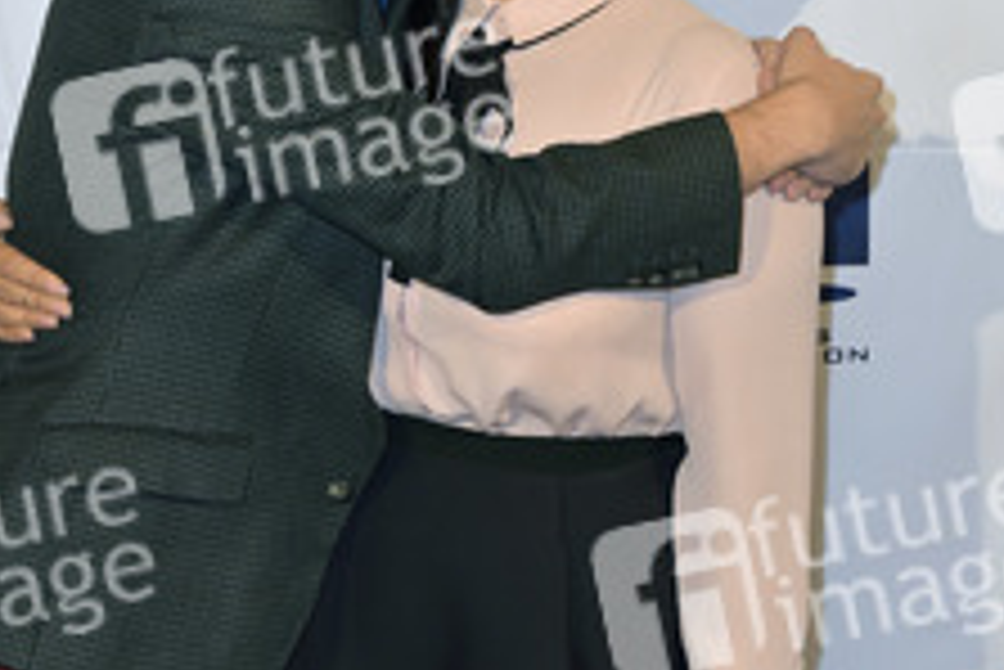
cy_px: 351
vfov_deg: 15.9
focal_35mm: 86
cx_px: 416
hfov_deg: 23.6
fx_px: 2400
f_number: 4.5
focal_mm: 48
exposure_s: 1/320
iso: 400
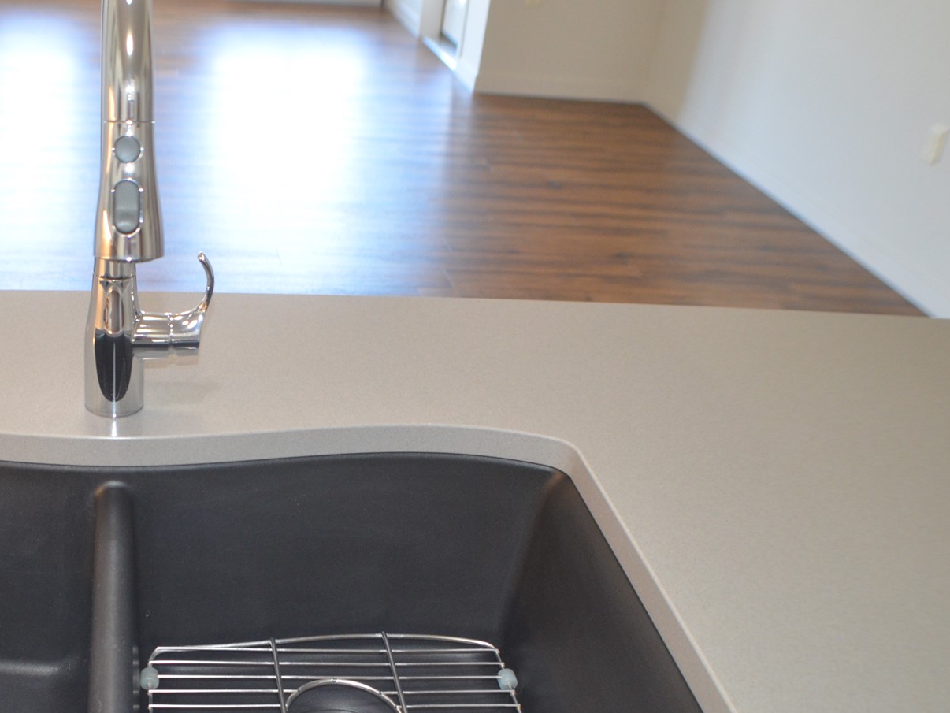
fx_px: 1427
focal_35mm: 52
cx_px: 179
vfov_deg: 28.0
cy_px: 440
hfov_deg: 35.5
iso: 720
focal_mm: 20
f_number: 3.8
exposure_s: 1/60
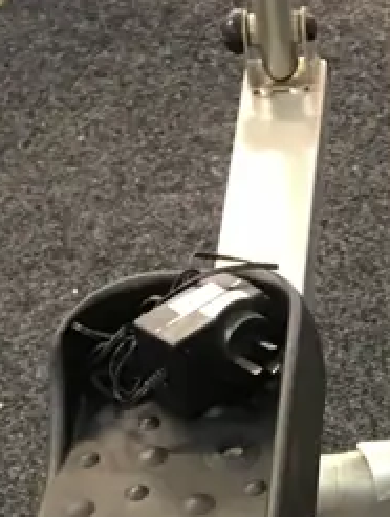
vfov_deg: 13.9
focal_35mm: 120
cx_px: 415
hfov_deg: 12.2
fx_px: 1798
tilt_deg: -54.9
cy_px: 1030
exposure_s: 1/10
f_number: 2.2
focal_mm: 4.15
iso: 80
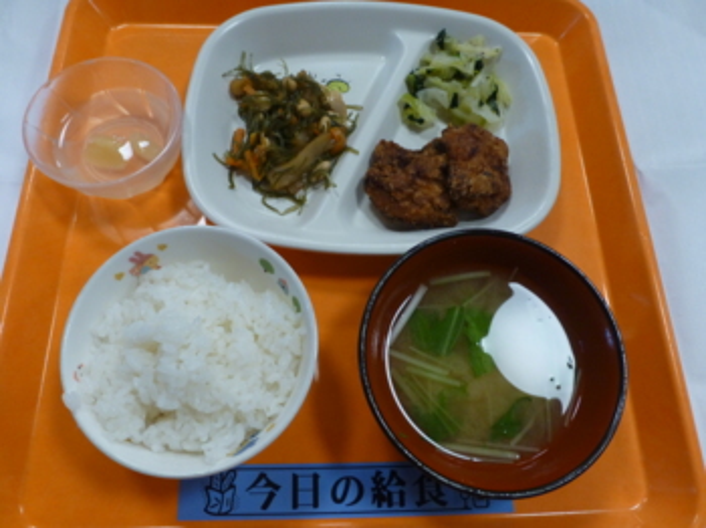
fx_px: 510
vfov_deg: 54.8
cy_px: 264
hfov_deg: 69.4
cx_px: 353
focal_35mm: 25
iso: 320
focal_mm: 4.3
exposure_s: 1/60
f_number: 3.3
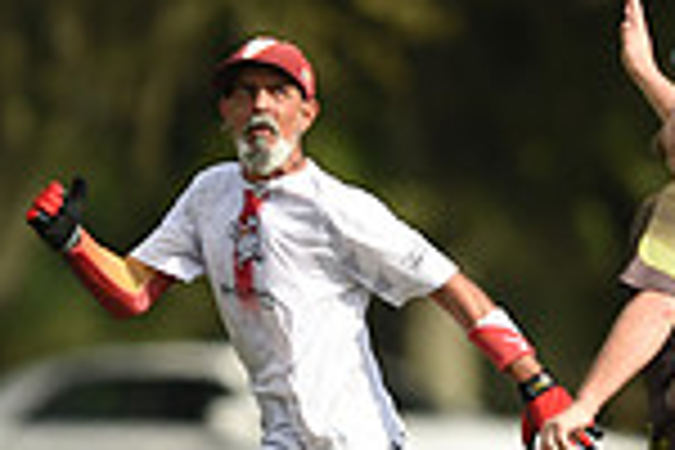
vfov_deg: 0.9
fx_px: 28985
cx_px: 356
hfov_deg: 1.3
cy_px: 279
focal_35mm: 1546
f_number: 2.8
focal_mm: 400
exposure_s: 1/3200
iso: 160
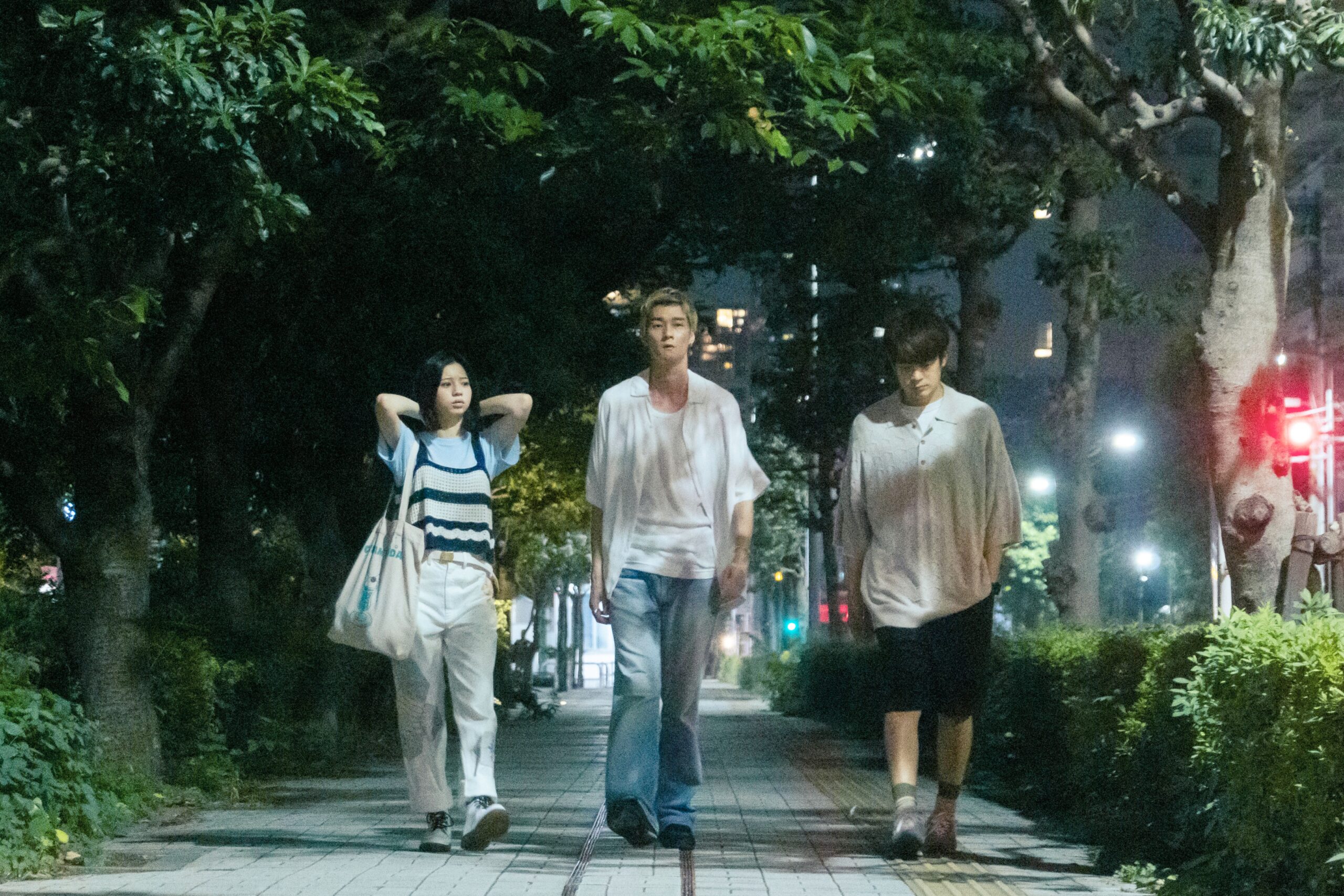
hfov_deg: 19.7
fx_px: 3863
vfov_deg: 13.2
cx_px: 672
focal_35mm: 104
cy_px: 448
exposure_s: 1/50
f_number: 5.6
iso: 6400
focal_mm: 69
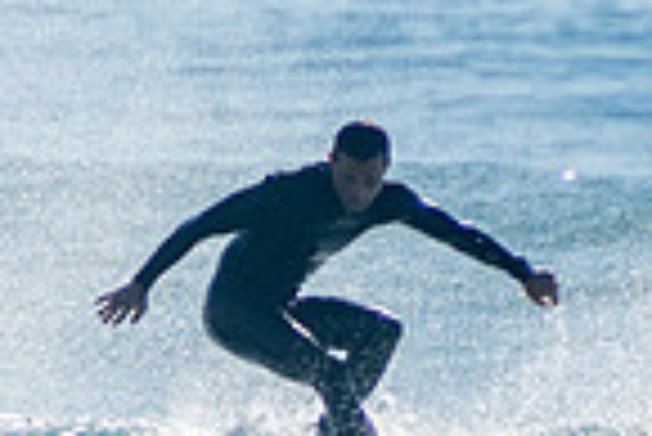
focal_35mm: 2398
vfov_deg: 0.6
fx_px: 43473
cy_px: 618
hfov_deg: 0.9
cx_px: 76
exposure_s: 1/1250
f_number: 5.6
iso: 200
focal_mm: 400
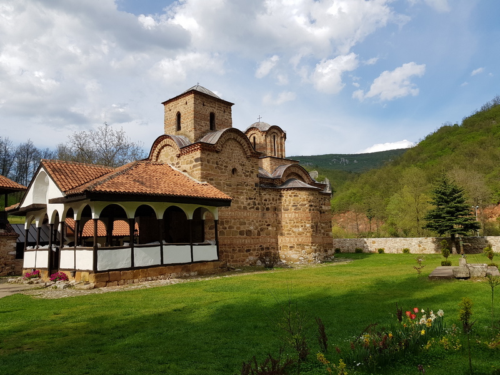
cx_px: 250
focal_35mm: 26
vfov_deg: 53.1
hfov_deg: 67.3
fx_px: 376
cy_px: 188
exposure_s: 1/1836
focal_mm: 4.2
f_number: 1.7
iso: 40
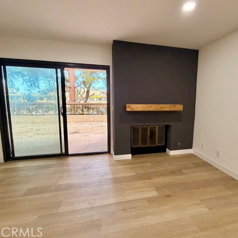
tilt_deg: -6.3
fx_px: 132
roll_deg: -0.6
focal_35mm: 17
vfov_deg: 84.0
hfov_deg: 83.5
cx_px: 134
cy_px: 117
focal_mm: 2.22
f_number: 2.2
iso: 160
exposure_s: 1/60
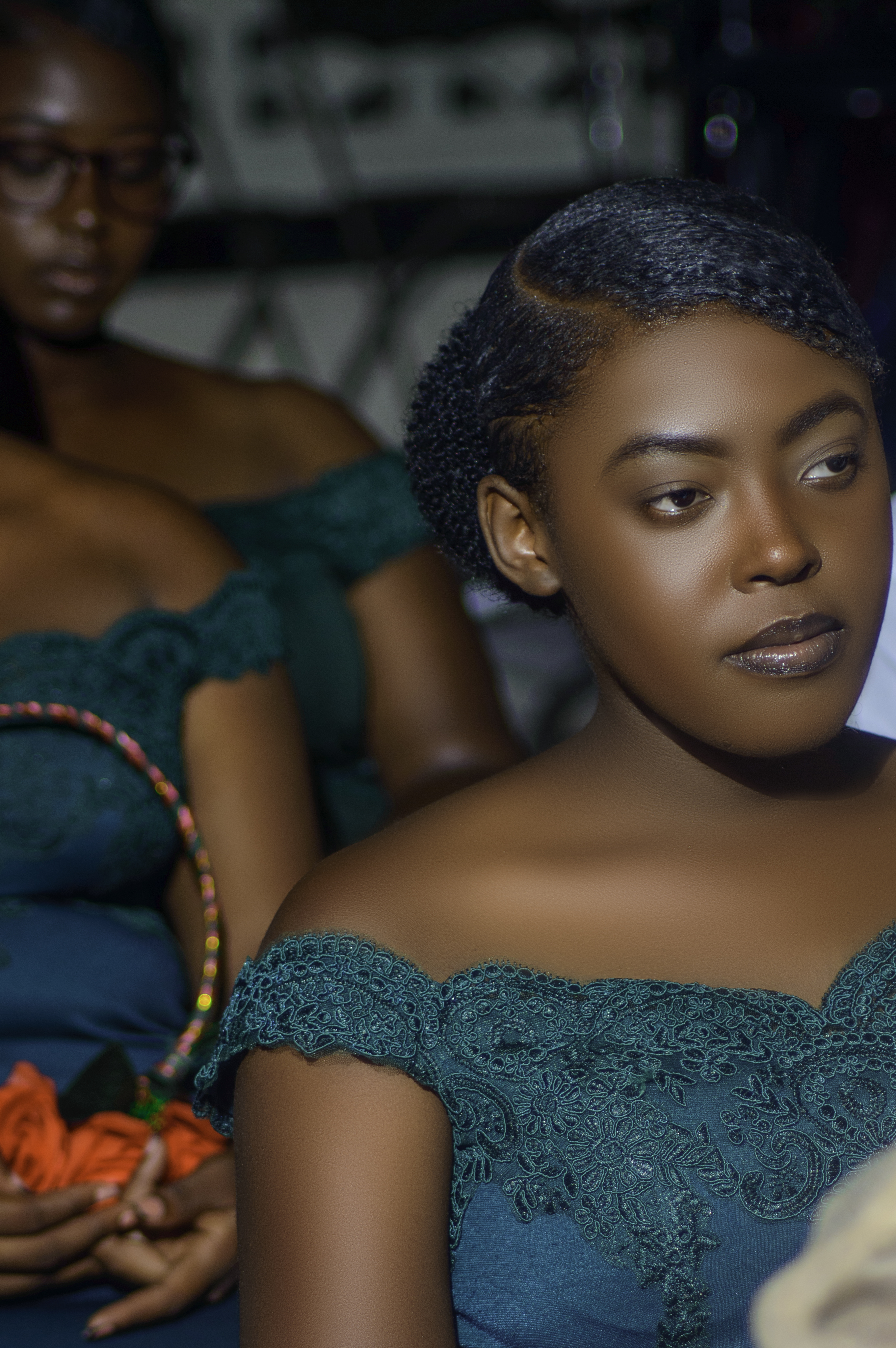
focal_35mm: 216
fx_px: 8078
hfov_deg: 6.3
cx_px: 605
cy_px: 903
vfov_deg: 9.5
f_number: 4.5
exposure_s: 1/200
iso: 100
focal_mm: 98
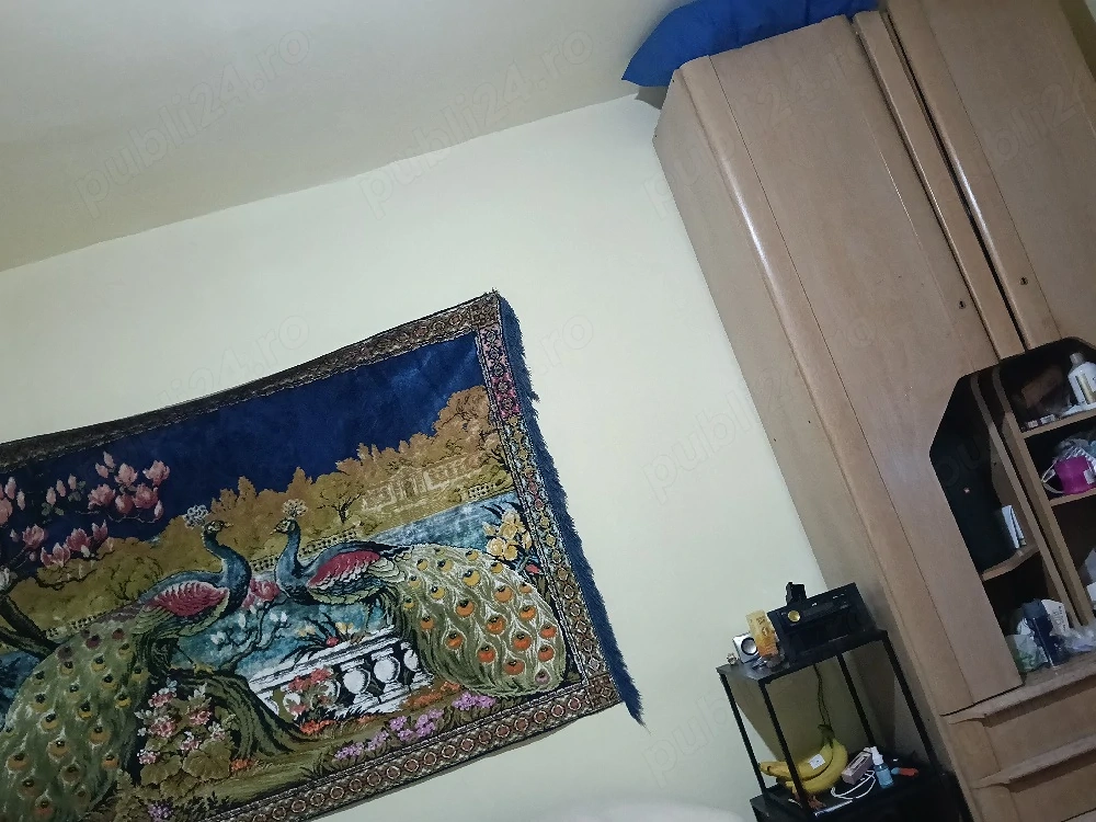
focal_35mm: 27
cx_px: 548
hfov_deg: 65.3
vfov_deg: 51.4
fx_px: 855
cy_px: 411
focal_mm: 3.98
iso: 1250
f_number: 1.8
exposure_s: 1/25
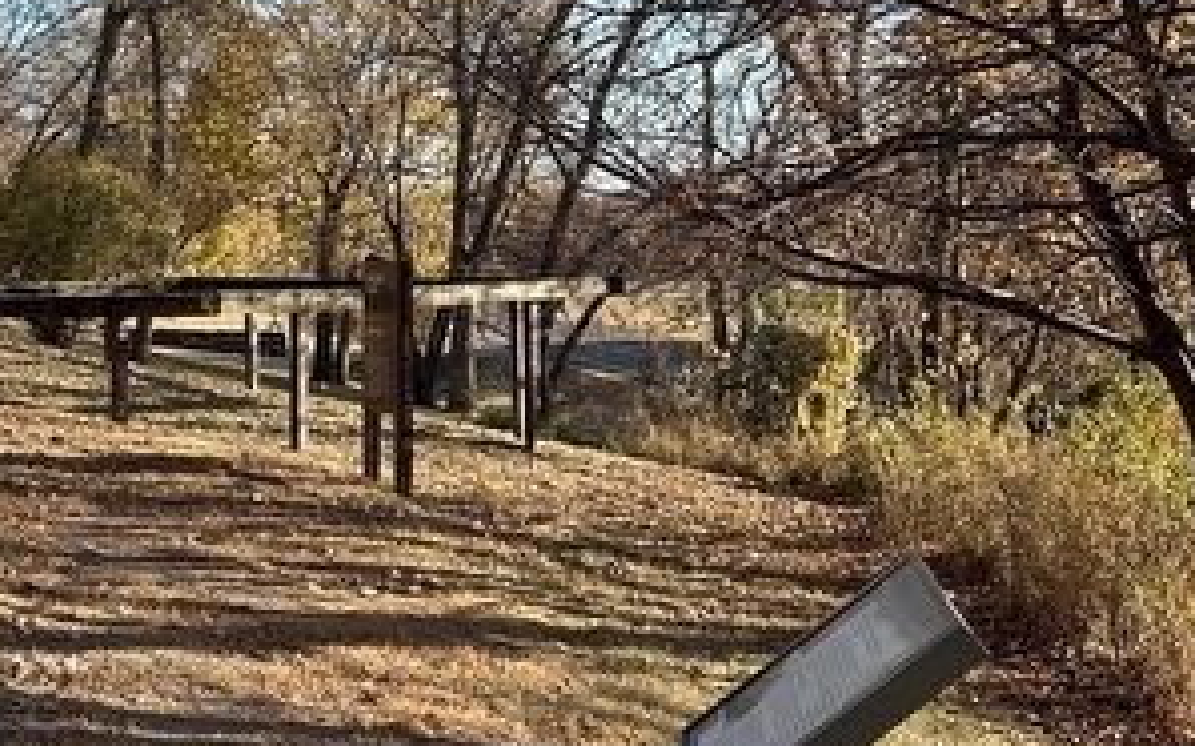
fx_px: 2409
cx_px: 88
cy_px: 373
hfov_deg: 26.8
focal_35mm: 74
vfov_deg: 17.6
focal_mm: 5.7
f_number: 1.5
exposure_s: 1/1395
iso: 50
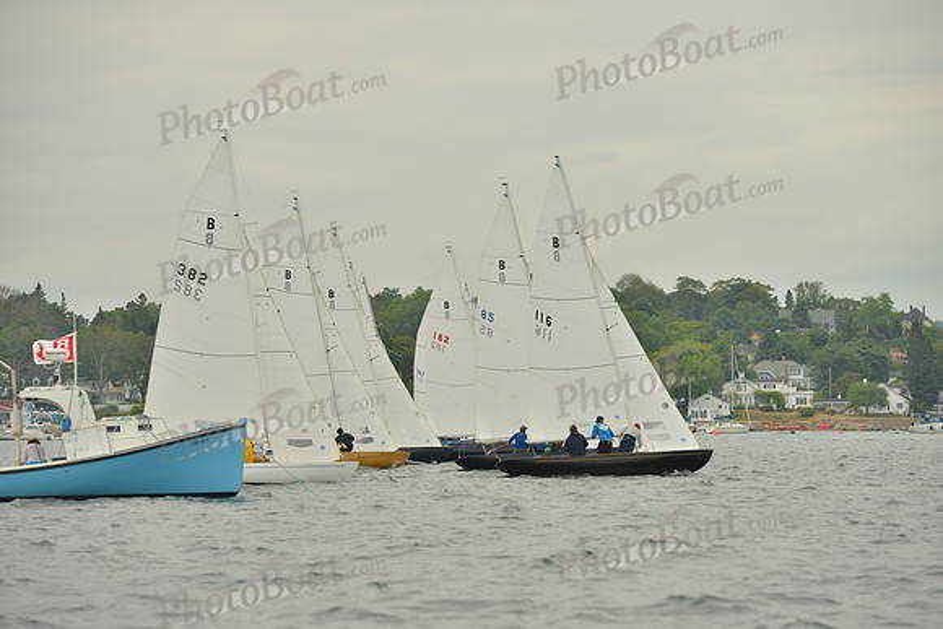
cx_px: 472
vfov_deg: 8.3
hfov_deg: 12.4
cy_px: 314
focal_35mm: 165
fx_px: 4323
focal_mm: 165
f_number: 7.1
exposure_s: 1/800
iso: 200
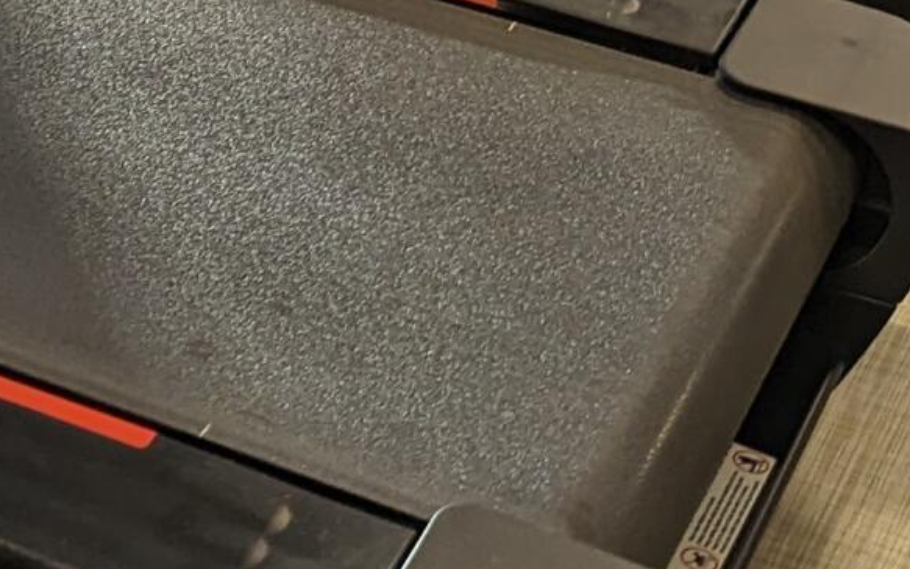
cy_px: -1146
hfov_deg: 15.2
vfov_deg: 8.4
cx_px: -292
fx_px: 3250
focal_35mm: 131
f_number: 1.85
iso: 315
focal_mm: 6.81
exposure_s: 1/120
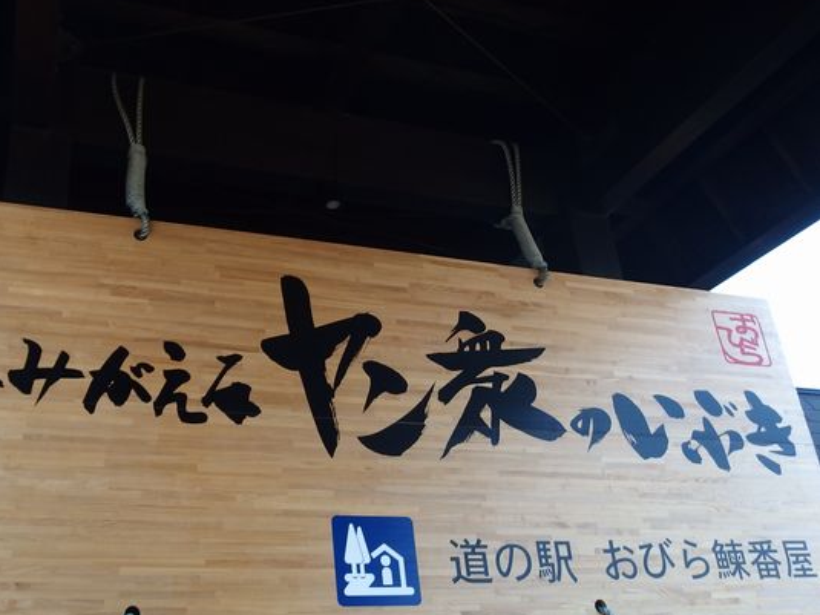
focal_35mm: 34
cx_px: 285
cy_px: 364
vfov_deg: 41.6
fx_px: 805
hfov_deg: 53.1
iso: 100
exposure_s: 1/400
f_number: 2.5
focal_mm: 4.7
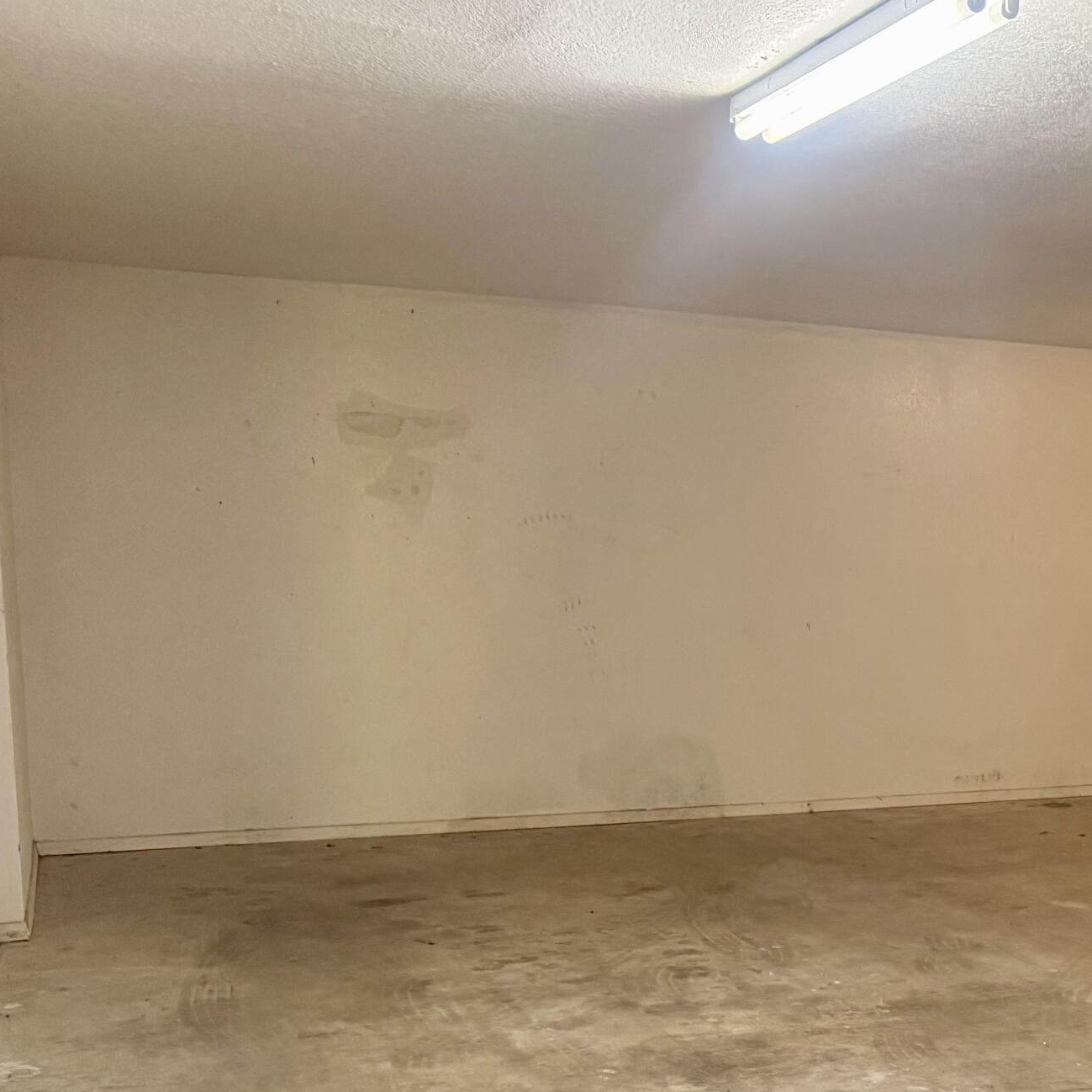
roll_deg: -1.3
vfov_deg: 34.1
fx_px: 1749
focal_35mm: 49
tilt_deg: -7.8
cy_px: 794
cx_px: 1089
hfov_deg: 32.0
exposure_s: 1/60
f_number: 1.78
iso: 400
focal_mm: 6.76
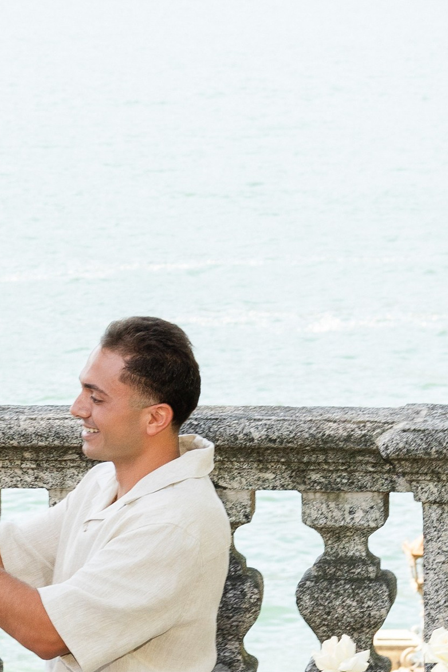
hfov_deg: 7.5
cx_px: -151
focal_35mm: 180
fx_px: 3360
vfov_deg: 11.4
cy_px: 270
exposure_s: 1/250
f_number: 6.3
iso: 250
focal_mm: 55
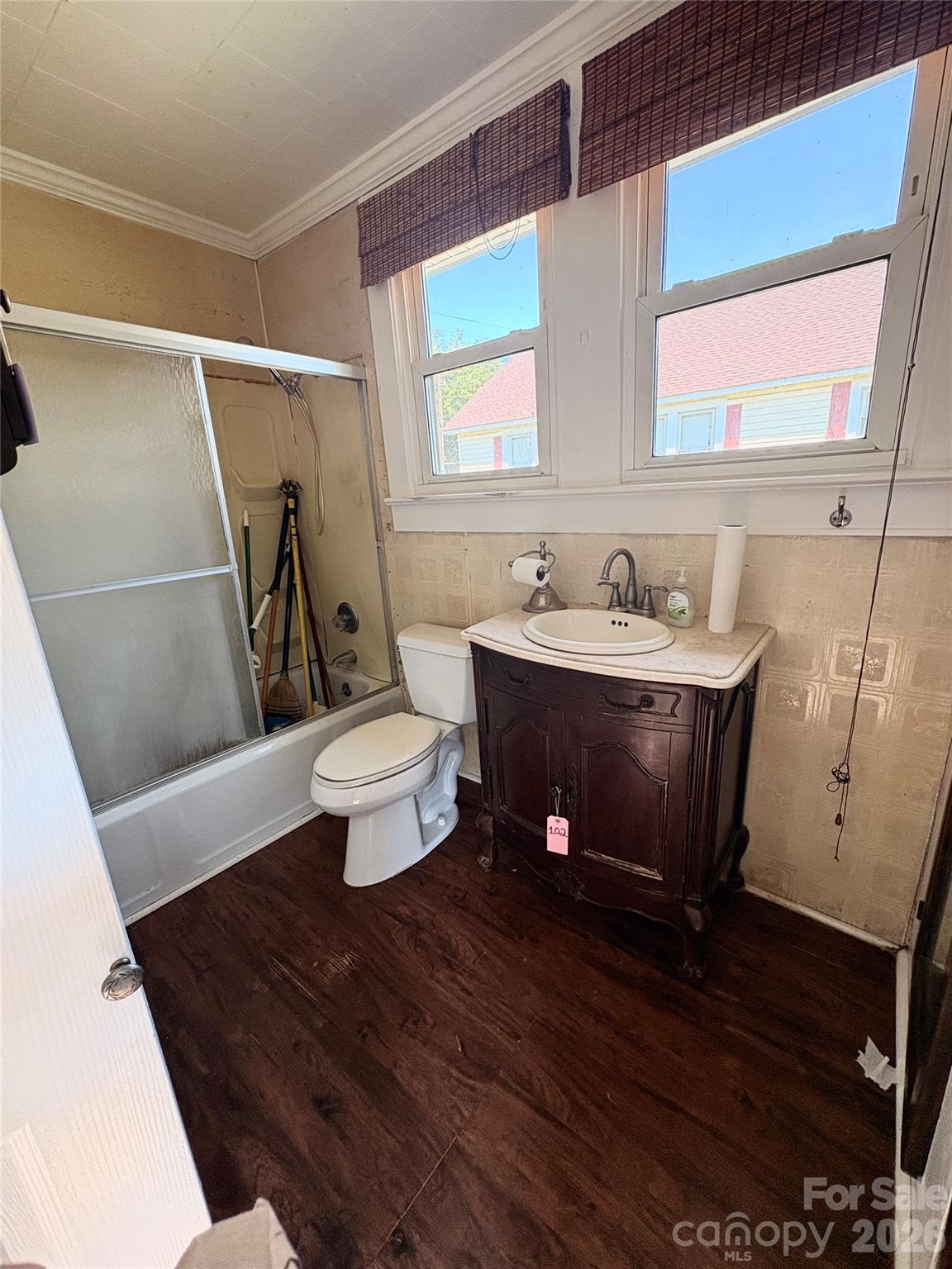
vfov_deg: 102.1
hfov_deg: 85.7
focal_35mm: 14
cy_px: 634
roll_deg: +3.5
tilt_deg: -15.8
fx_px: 513
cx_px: 476
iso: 200
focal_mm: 2.22
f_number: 2.2
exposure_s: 1/99
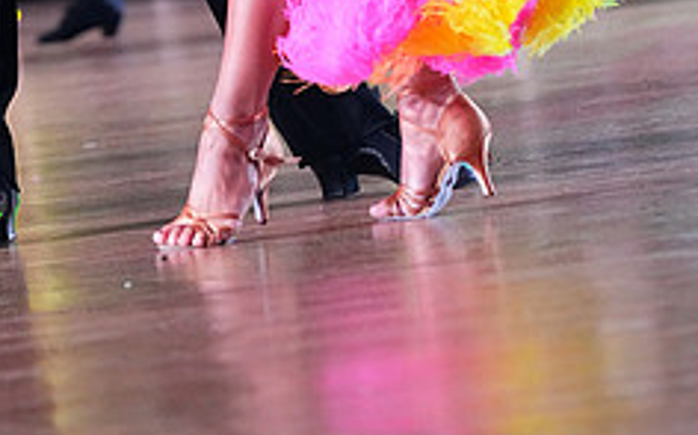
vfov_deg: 3.1
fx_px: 8058
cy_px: -272
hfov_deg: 5.0
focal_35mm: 424
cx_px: 203
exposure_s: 1/400
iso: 10000
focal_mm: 169
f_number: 5
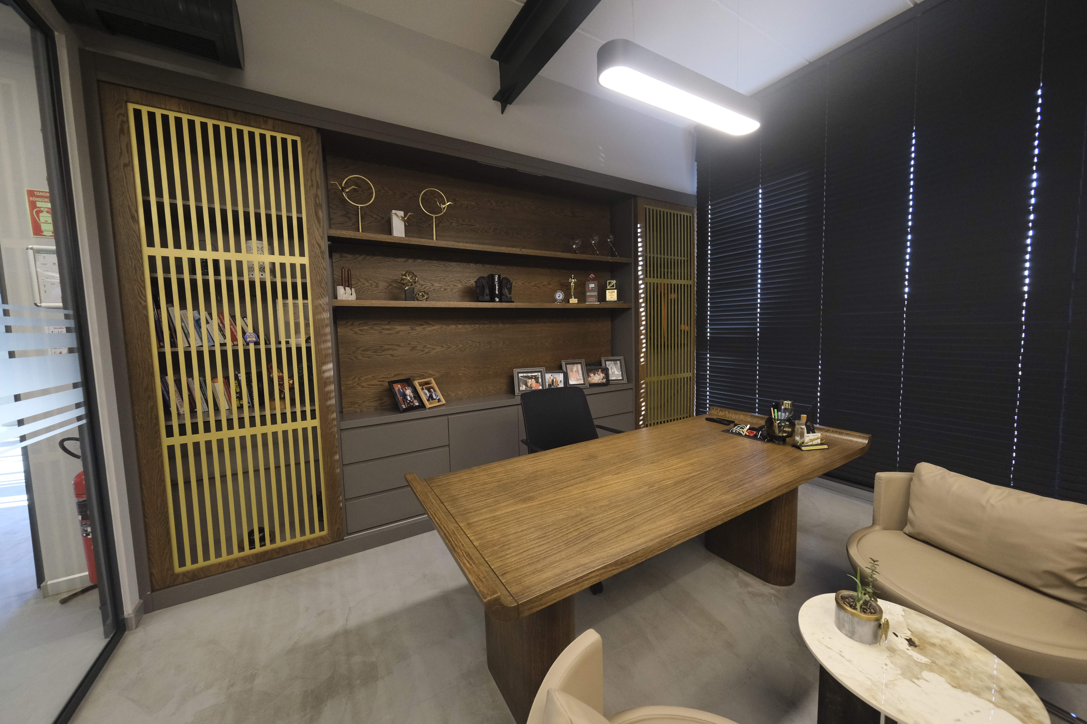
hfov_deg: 112.6
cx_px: 544
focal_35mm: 12
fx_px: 362
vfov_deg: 90.0
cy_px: 362
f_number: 3.5
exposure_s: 1/100
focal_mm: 8
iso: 2500
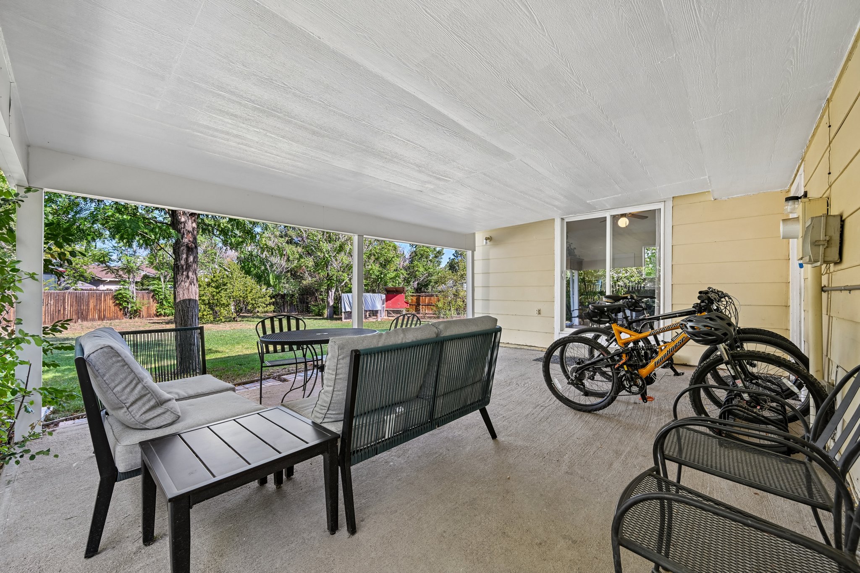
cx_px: 430
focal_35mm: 14
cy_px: 286
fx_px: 334
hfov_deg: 104.3
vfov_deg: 81.2
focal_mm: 14
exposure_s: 1/20
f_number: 8
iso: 64
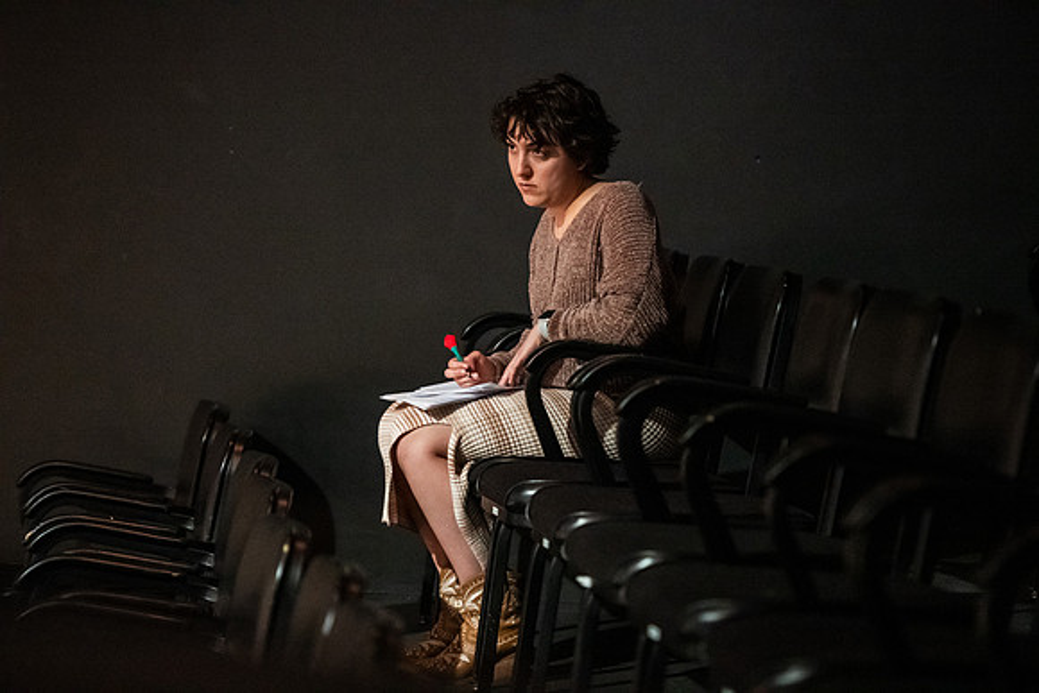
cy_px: 346
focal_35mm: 135
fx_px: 3897
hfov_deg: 15.2
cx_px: 520
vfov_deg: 10.2
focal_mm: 135
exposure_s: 1/125
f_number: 2.8
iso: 16000
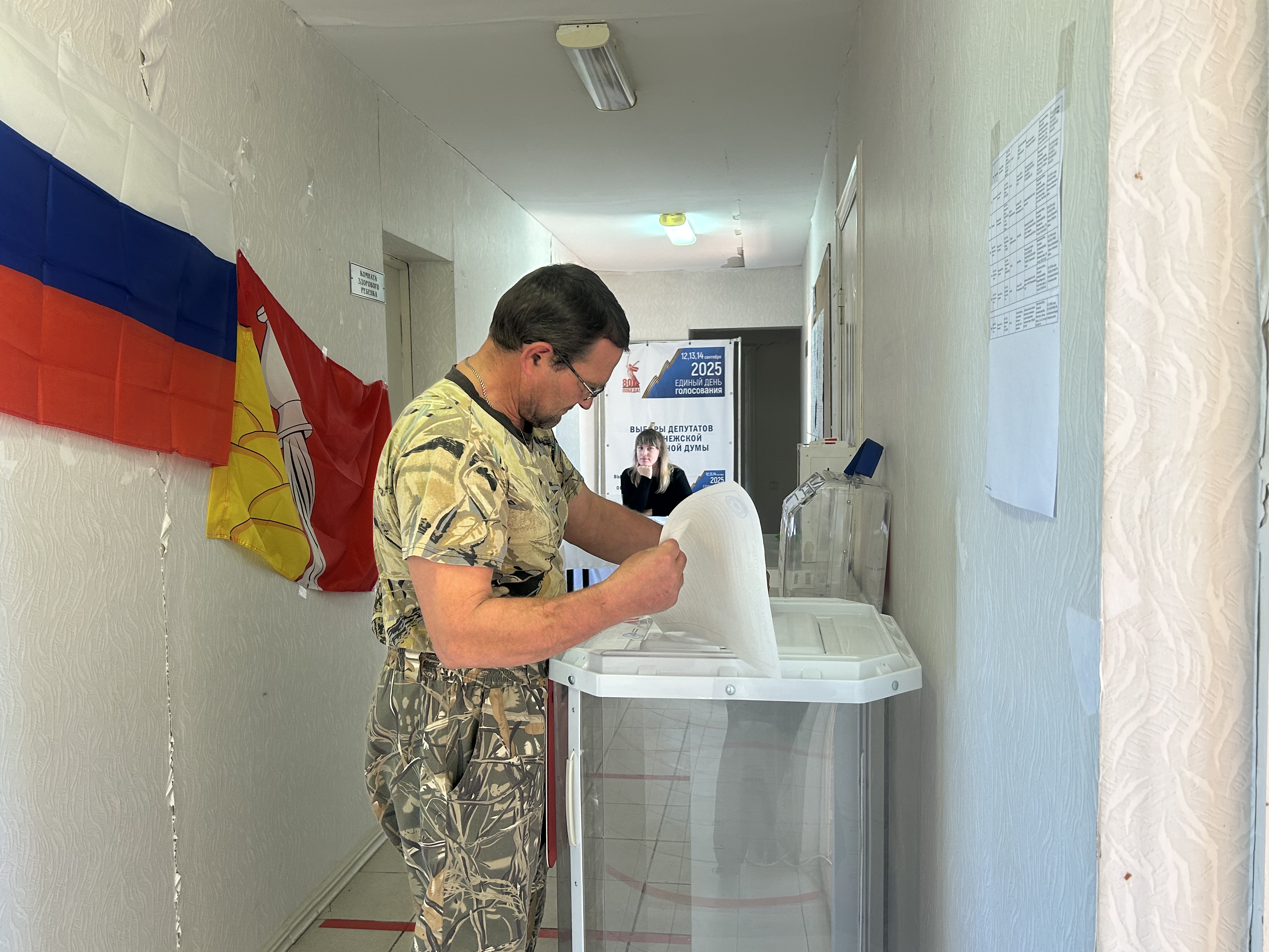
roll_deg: +0.6
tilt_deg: -4.0
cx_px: 627
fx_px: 1063
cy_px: 487
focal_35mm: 29
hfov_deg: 61.7
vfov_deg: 48.2
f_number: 1.5
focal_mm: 5.7
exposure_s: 1/100
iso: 80
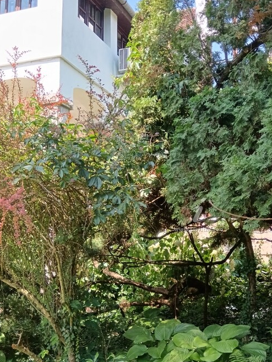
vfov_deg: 44.7
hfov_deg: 34.0
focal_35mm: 42
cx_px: 188
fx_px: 440
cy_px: 203
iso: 100
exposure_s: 1/151
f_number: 1.9
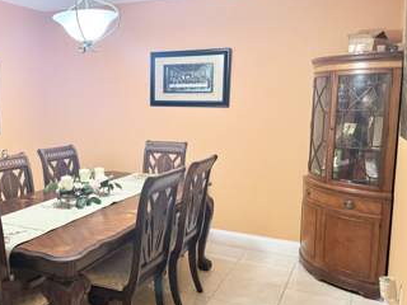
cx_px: 125
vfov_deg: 39.7
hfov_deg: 50.1
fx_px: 423
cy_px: 154
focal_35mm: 36
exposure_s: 1/60
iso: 500
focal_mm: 6.76
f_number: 1.78
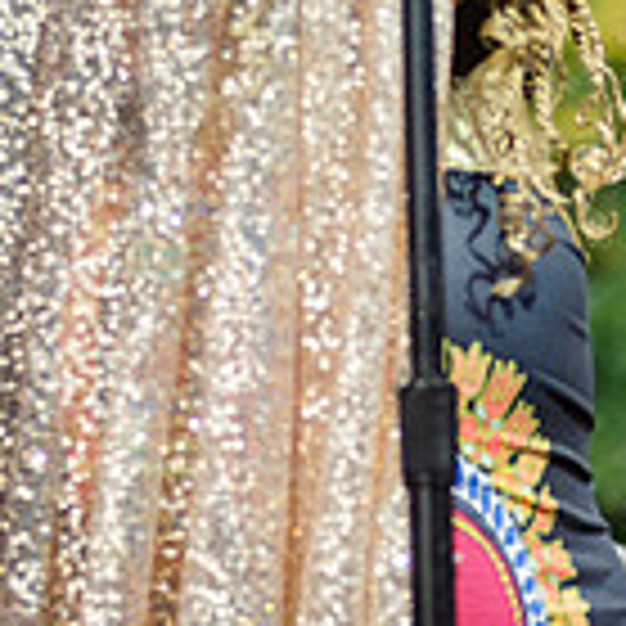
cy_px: 101
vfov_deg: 4.7
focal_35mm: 372
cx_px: 1000
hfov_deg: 4.7
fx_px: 7611
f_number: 3.5
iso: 2000
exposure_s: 1/1000
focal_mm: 105
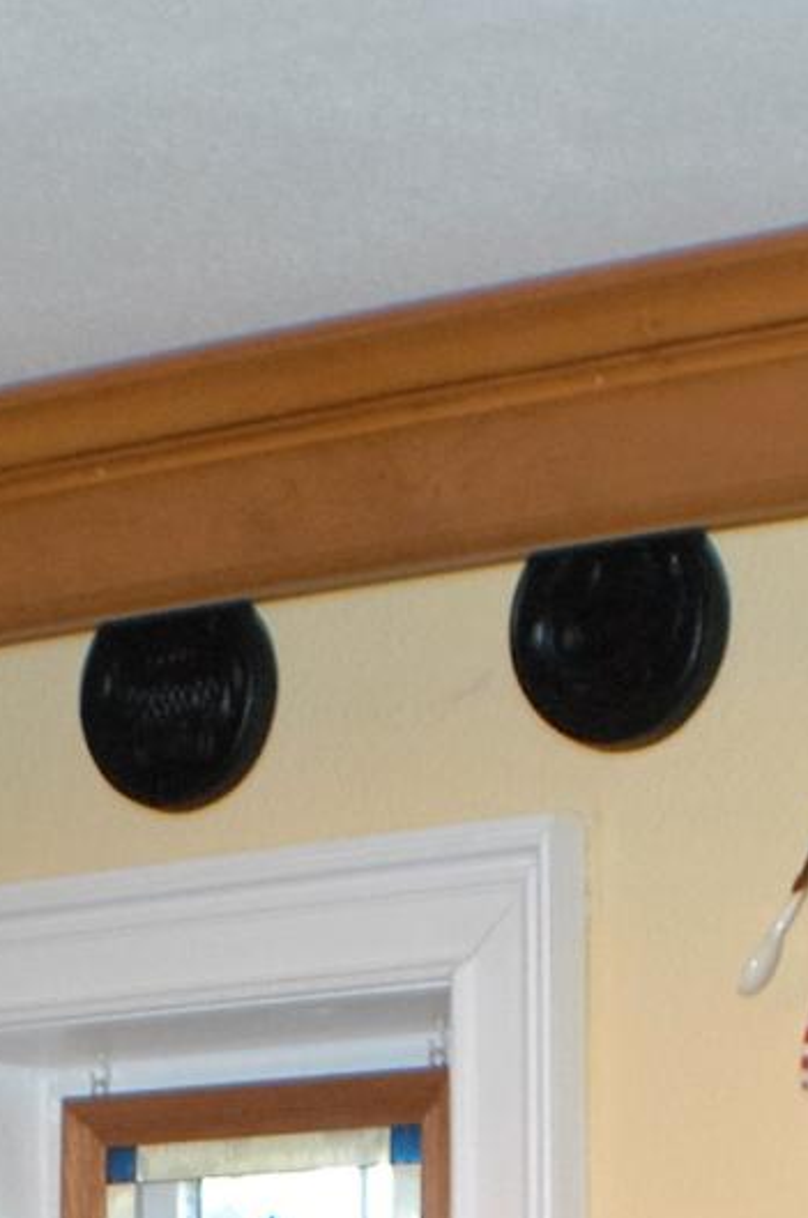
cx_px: -107
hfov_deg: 7.7
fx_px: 5941
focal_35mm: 176
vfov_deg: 11.0
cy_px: 2137
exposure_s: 1/60
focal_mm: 31
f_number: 4.5
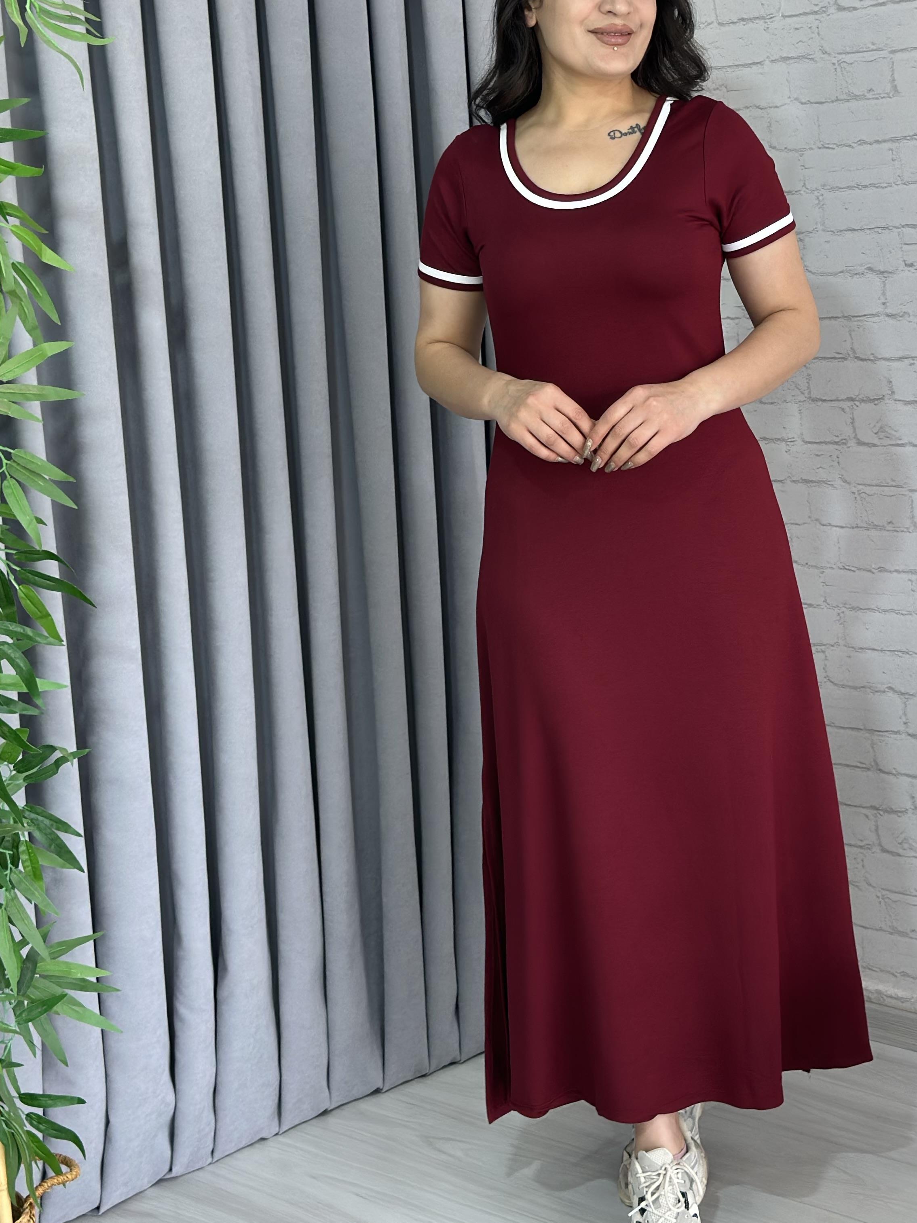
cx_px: 598
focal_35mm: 64
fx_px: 2261
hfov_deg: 22.8
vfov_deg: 30.2
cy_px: 543
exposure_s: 1/100
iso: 64
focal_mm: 6.86
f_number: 1.78
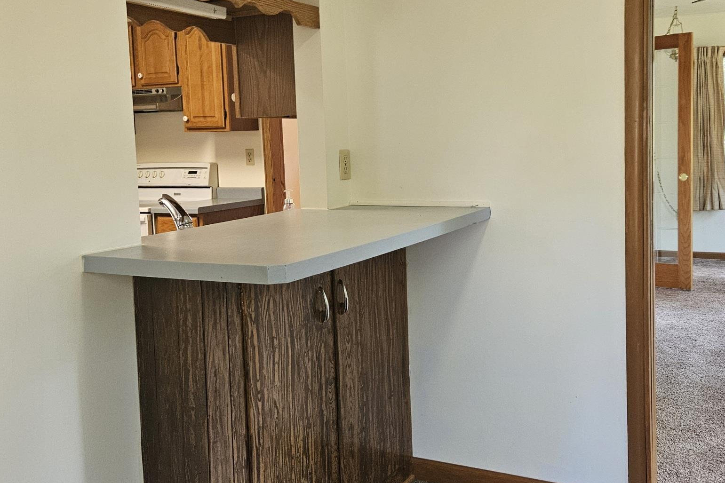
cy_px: 212
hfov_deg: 52.9
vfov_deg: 36.8
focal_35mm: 36
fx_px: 725
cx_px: 421
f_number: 1.8
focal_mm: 5.4
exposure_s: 1/120
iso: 250
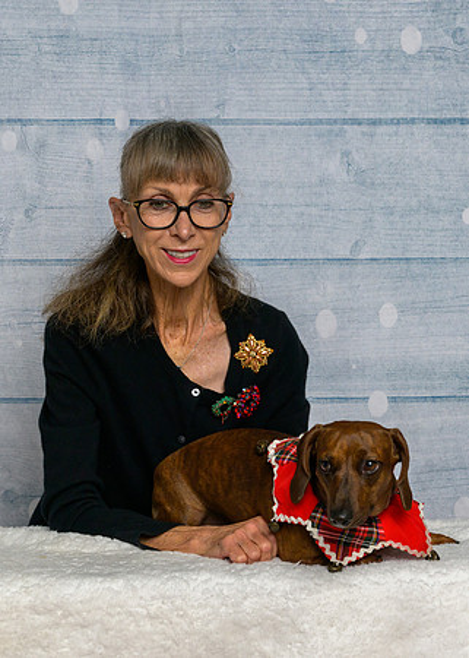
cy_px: 360
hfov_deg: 14.8
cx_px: 279
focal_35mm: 96
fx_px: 1799
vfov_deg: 20.7
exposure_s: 1/160
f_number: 10
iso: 400
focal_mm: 60
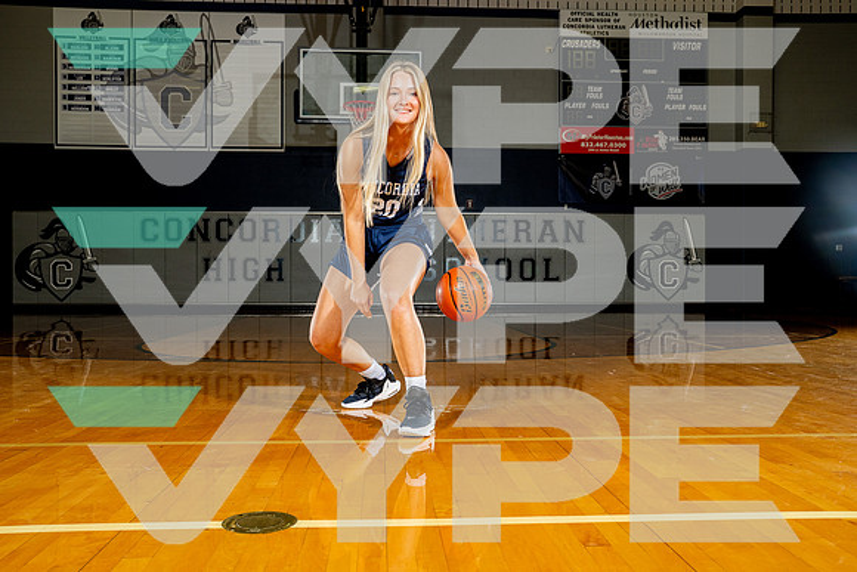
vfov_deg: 38.9
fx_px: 810
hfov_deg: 55.8
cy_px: 286
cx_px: 428
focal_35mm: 34
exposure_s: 1/250
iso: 800
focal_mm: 34
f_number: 8
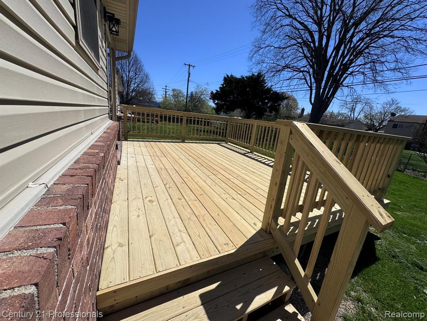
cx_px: 214
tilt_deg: -14.7
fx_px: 173
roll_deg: -6.8
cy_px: 160
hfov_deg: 102.1
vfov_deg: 85.7
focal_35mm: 14
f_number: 2.2
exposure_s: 1/3717
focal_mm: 2.22
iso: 50
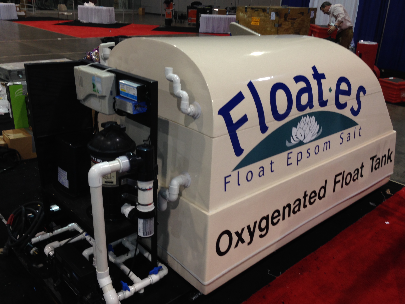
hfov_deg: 54.0
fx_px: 398
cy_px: 155
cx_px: 201
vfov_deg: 41.8
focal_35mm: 34
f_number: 2.4
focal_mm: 4.12
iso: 50
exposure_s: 1/20
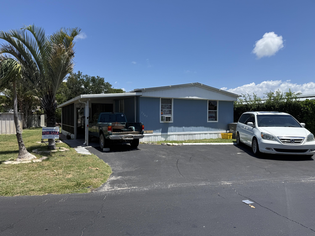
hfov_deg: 71.6
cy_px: 118
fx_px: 218
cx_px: 158
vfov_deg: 56.8
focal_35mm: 24
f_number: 1.78
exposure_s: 1/5319
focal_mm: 6.76
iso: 80
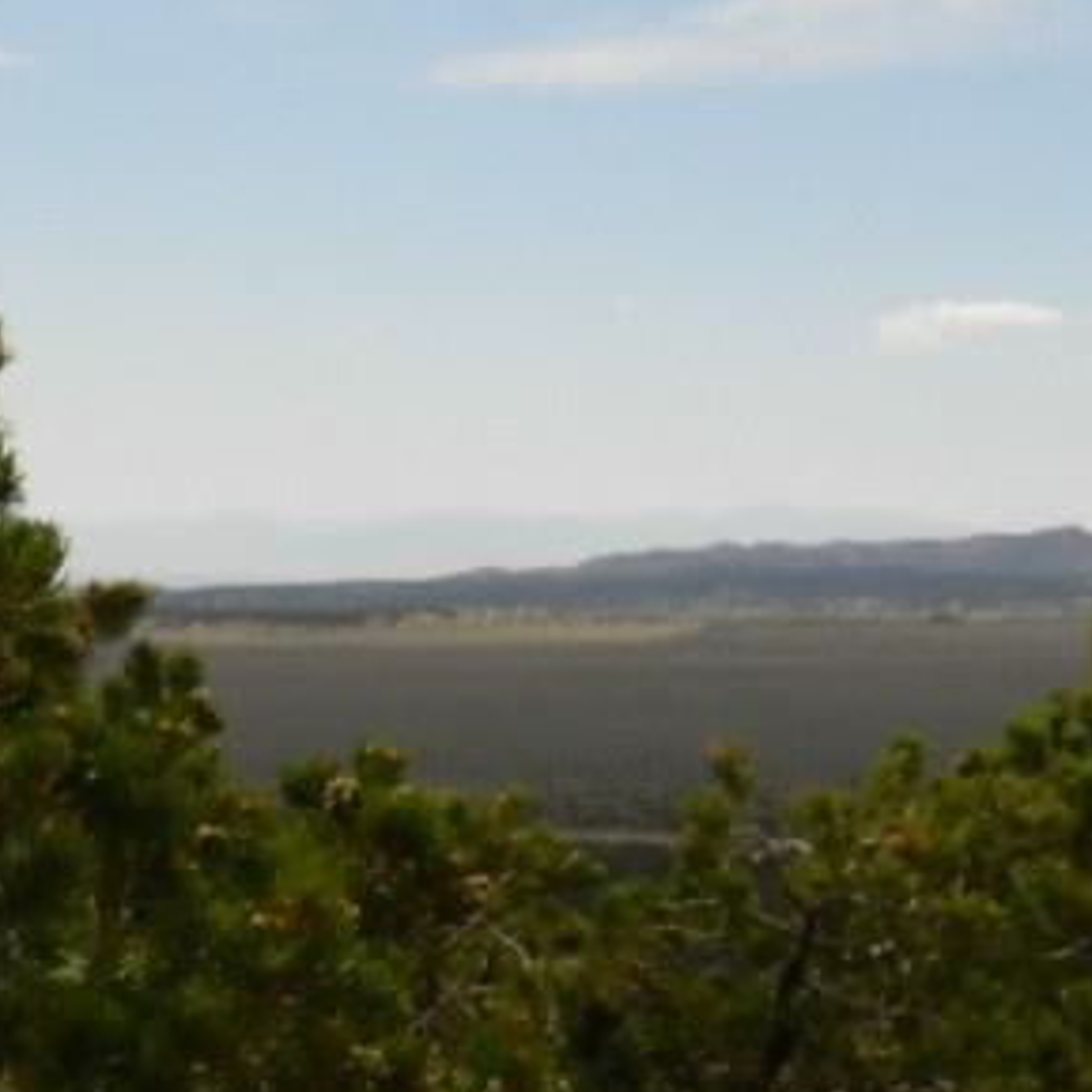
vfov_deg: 13.1
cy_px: 385
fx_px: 4747
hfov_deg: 13.1
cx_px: 699
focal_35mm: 133
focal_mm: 12.1
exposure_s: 1/160
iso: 160
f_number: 4.7
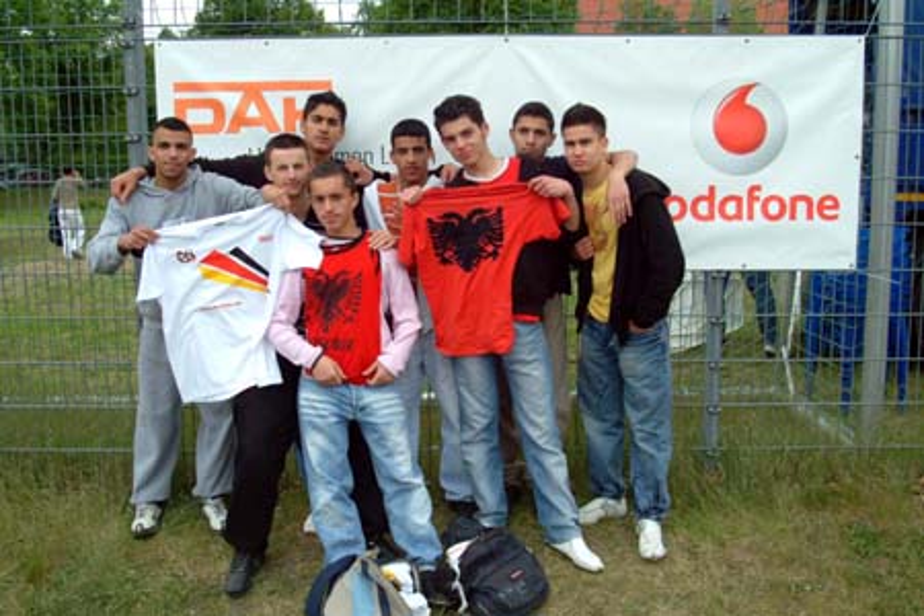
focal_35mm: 36
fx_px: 924
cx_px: 462
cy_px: 308
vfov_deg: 36.9
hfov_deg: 53.1
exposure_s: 1/250
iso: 400
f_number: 8
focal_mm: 24
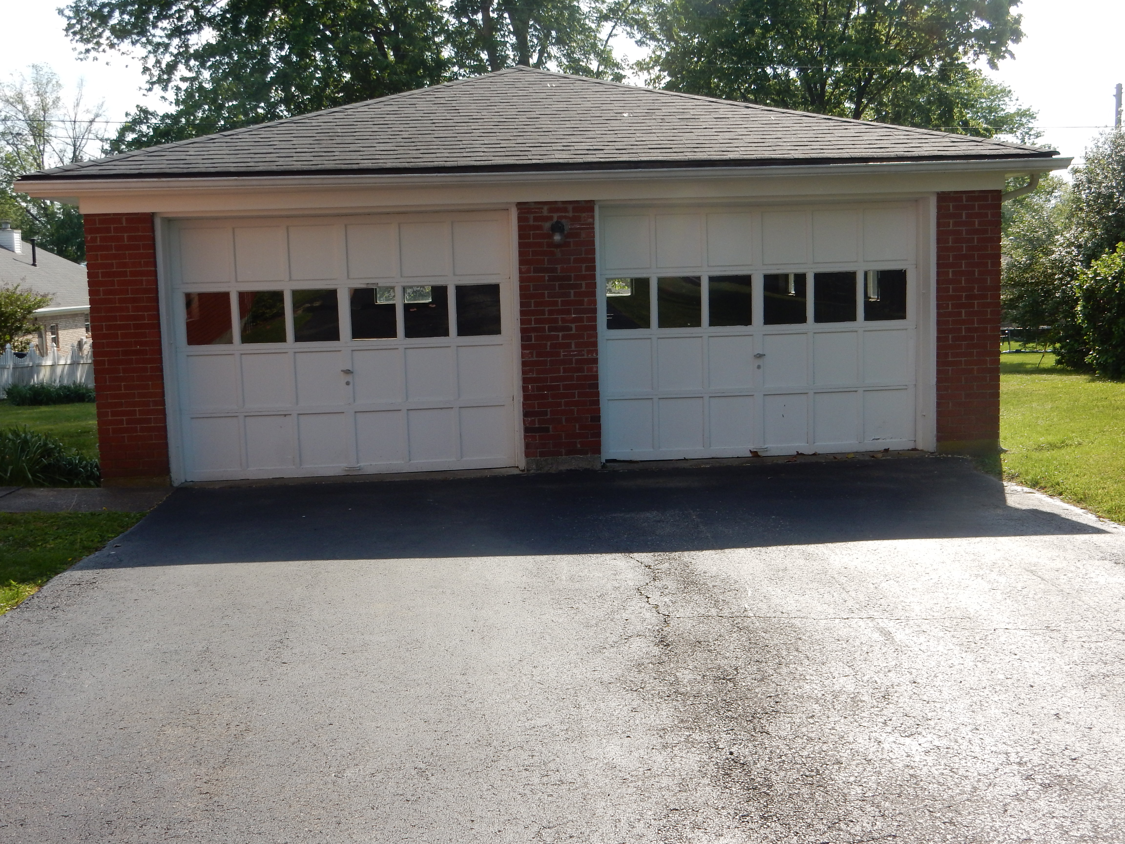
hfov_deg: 43.9
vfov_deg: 33.6
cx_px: 562
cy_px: 422
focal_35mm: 43
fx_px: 1397
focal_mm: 7.6
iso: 125
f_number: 4.2
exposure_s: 1/640
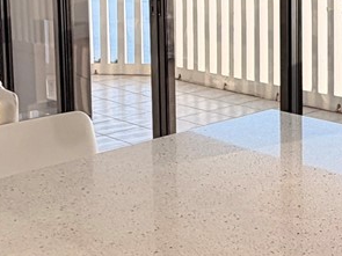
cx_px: 308
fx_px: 751
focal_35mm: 76
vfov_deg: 19.0
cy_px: 16
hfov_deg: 24.9
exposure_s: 1/120
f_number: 2.2
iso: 40
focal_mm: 2.22
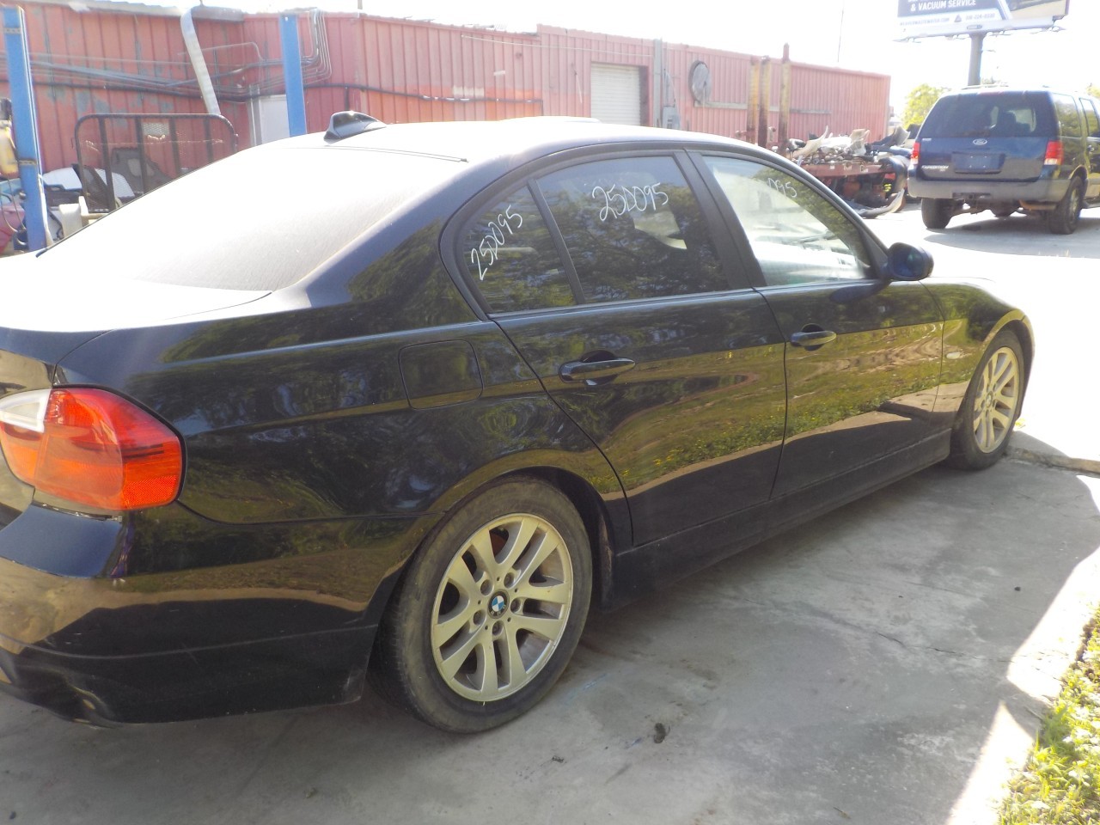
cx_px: 550
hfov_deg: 60.0
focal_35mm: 30
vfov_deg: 46.8
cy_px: 412
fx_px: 953
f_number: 3.3
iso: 125
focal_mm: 4.1
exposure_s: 1/200
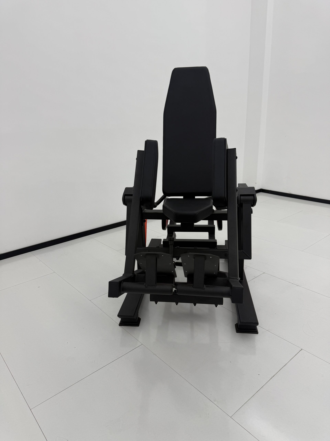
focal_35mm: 24
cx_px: 165
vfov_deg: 71.6
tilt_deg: -19.6
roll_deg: +0.5
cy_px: 220
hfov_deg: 56.8
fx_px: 305
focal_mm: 6.76
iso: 80
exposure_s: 1/868
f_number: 1.78
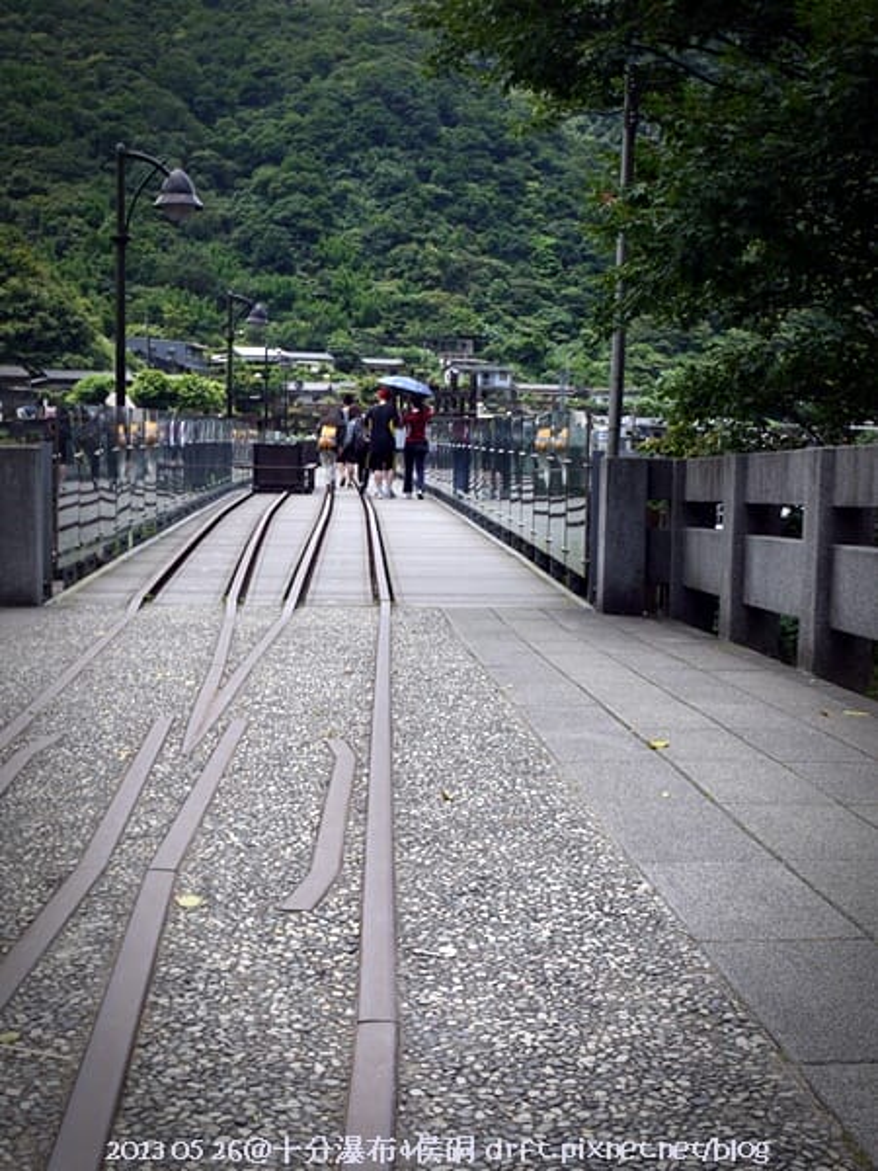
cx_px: 439
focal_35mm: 50
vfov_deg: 38.2
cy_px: 586
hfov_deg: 29.1
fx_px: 1691
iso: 100
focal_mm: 25
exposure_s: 1/20
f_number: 22
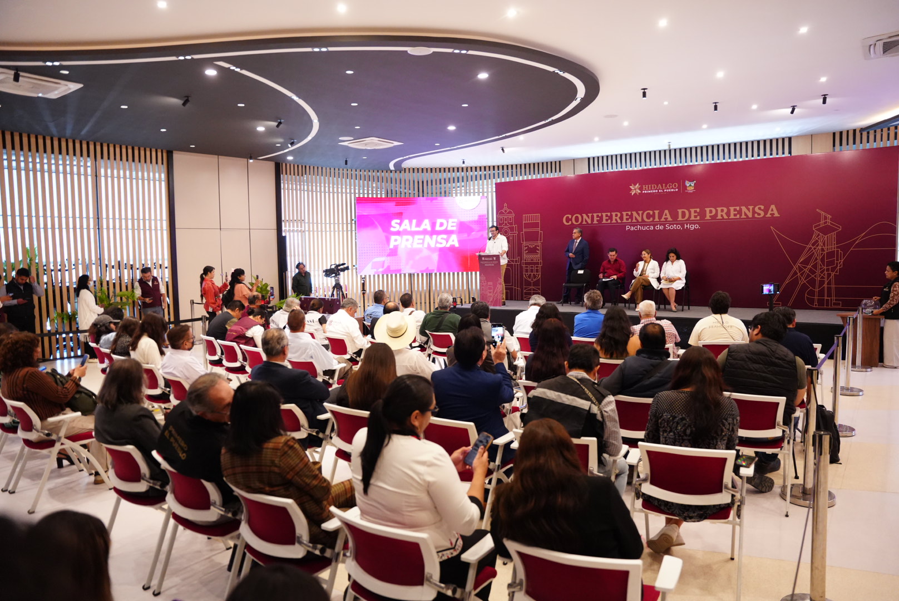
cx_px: 450
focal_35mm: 24
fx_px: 600
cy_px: 300
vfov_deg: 53.2
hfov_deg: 73.7
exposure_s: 1/160
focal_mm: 24
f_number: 2.8
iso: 5000
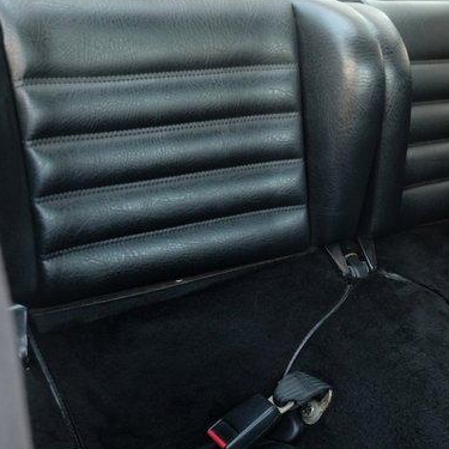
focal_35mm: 54
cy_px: 225
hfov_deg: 30.6
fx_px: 792
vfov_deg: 31.6
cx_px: 377
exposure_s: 1/42
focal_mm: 20.5
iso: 800
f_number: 3.2
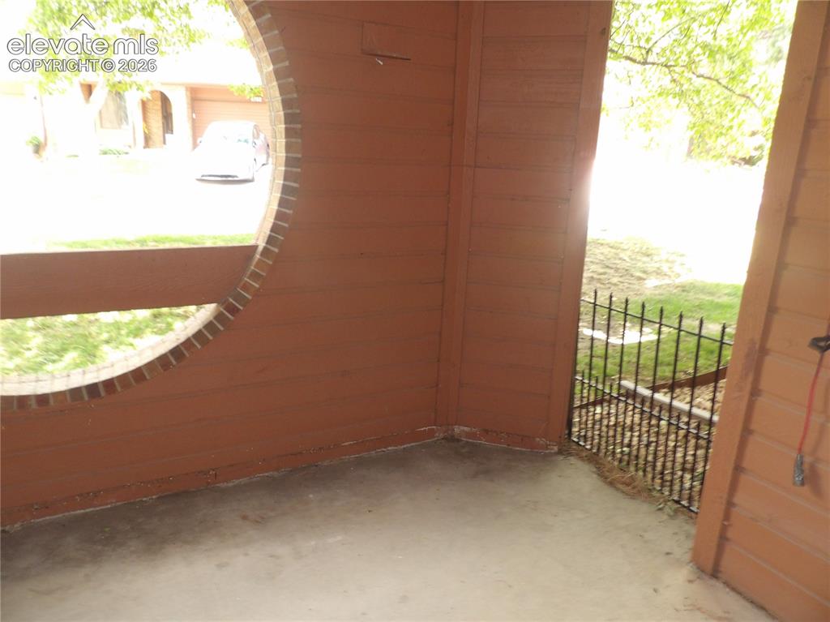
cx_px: 415
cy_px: 311
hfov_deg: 71.6
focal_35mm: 24
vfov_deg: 56.8
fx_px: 575
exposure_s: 1/33
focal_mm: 4.3
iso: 200
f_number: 3.2
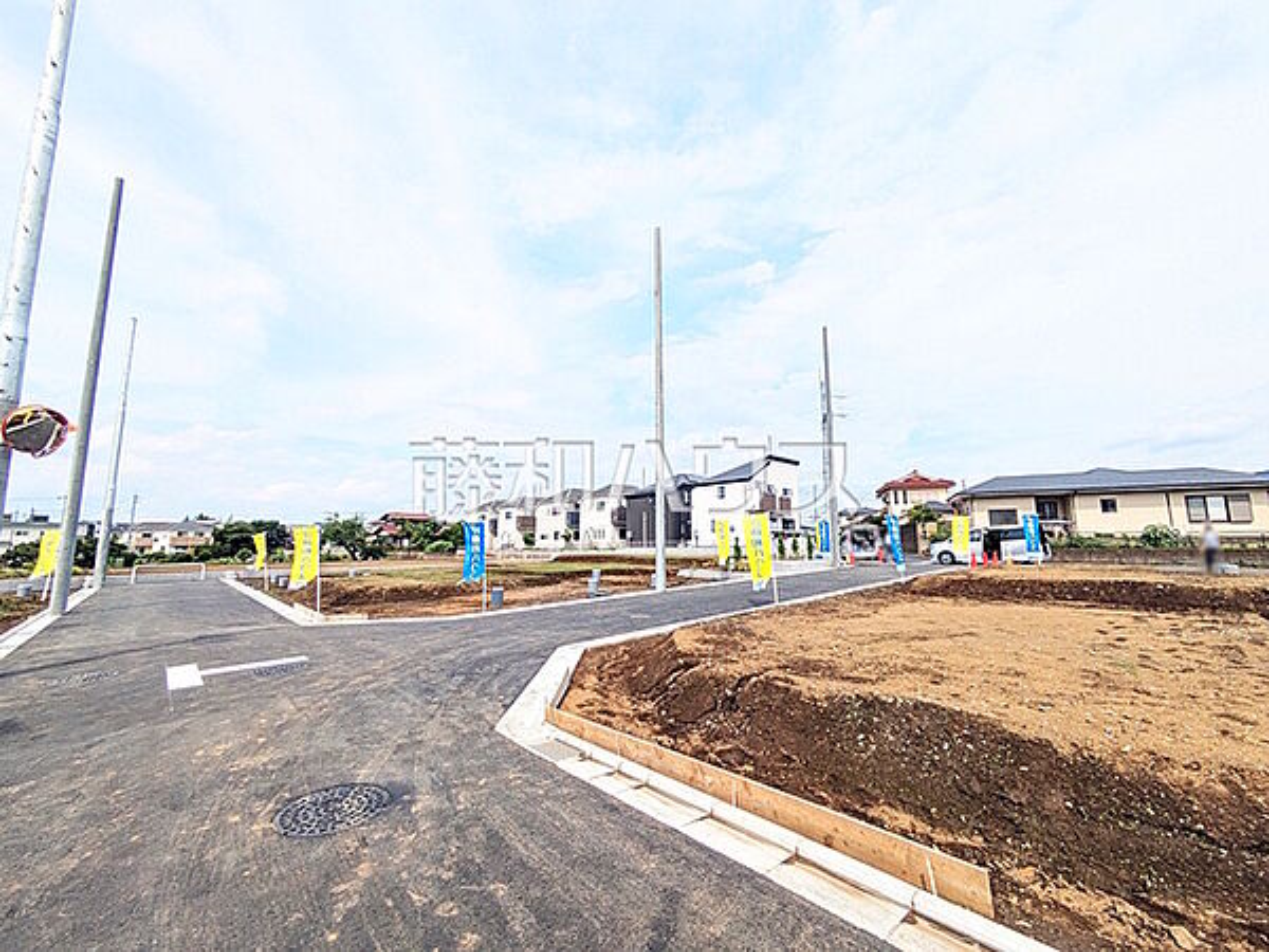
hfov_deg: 102.1
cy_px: 476
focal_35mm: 14
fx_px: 513
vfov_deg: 85.7
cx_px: 634
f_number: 2.2
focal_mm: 1.83
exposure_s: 1/1003
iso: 63
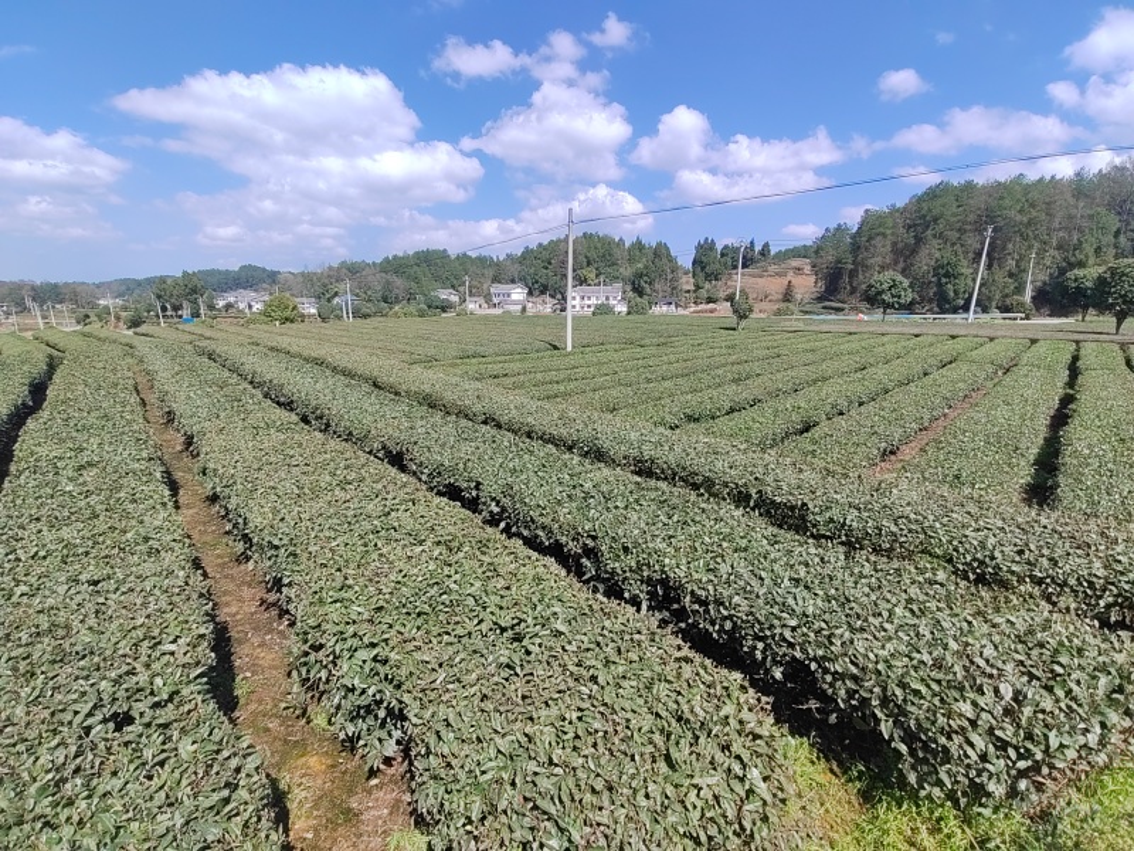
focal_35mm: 16
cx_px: 567
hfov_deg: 94.5
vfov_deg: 78.1
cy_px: 426
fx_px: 524
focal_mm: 1.68
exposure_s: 1/1442
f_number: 2.2
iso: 101
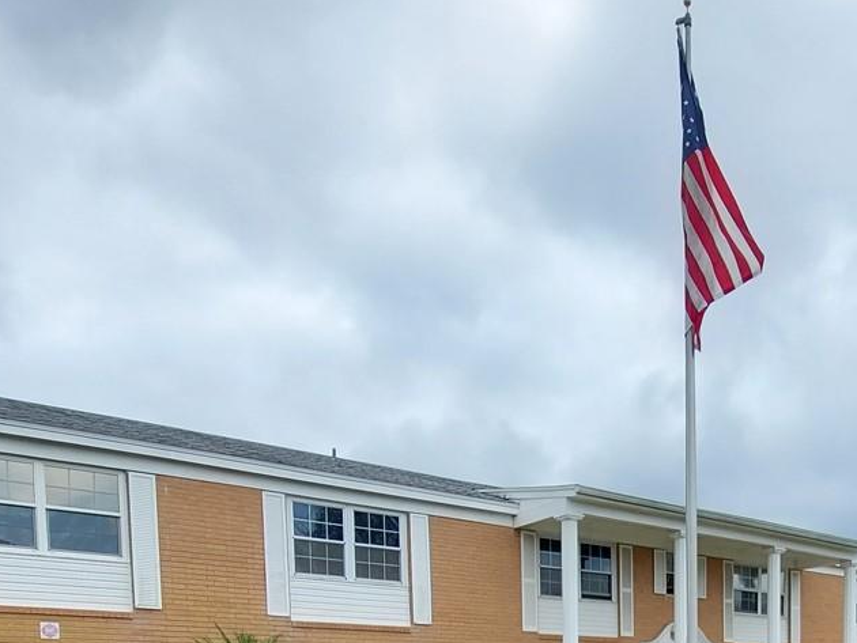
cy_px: 767
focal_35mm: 33
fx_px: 817
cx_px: 639
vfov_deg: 34.6
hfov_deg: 52.9
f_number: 2.2
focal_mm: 1.74
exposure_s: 1/1148
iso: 50
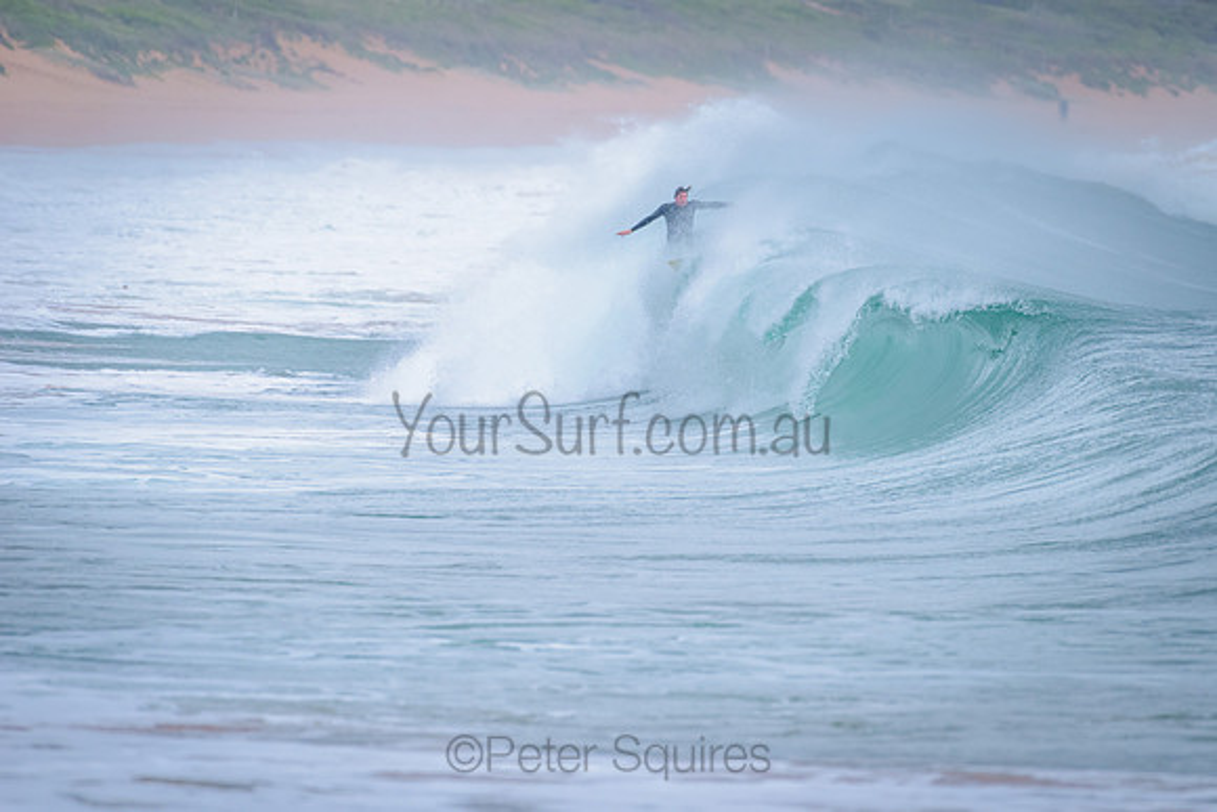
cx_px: 746
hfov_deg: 3.4
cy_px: 338
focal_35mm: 613
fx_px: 20724
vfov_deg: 2.2
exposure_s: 1/2000
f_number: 5.6
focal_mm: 500
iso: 800
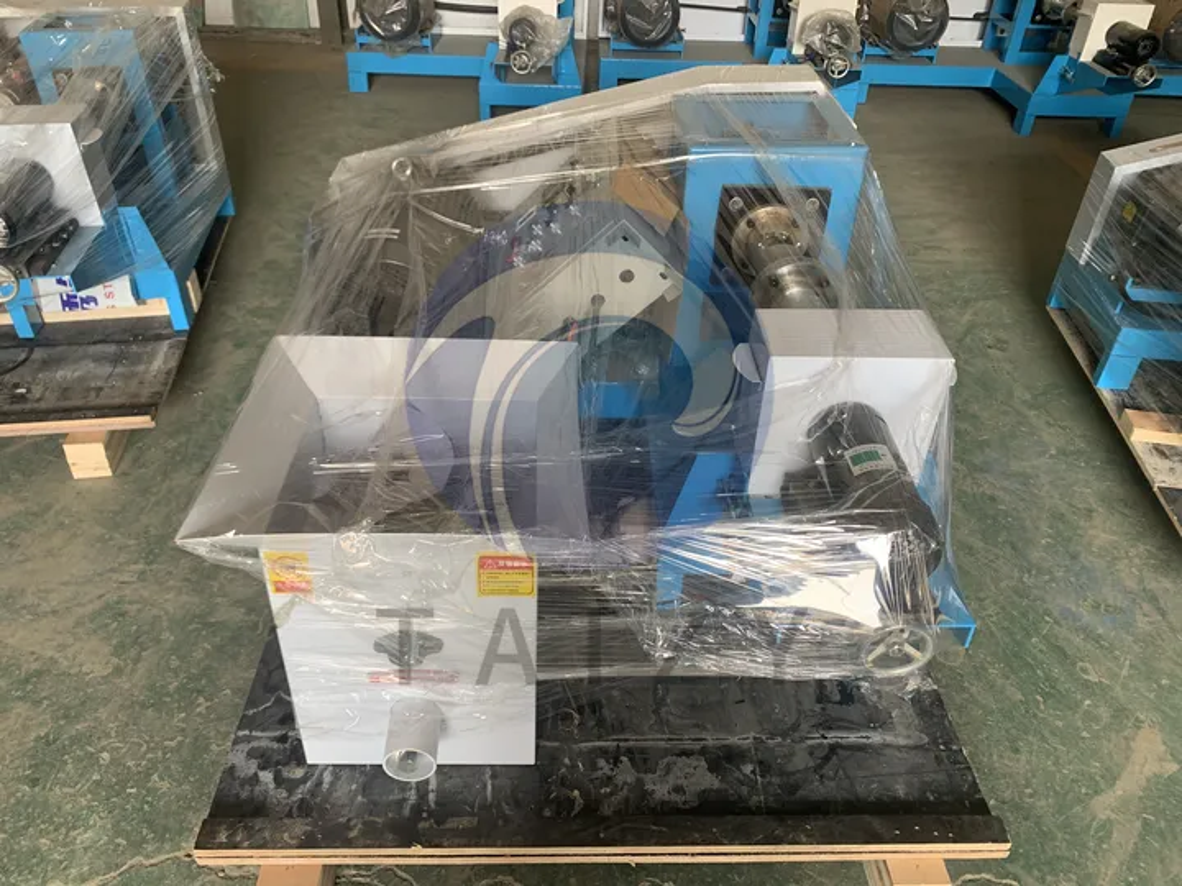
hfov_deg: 67.3
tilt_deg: -35.5
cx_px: 591
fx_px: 888
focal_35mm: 26
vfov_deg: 53.1
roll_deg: -2.2
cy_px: 443
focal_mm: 4.25
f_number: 1.8
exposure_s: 1/94
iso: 100
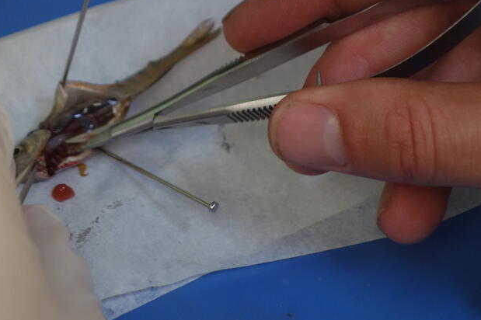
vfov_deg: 6.3
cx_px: 124
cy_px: -6
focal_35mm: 216
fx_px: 2884
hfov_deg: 9.5
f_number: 4.9
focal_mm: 37.1
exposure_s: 1/100
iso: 400
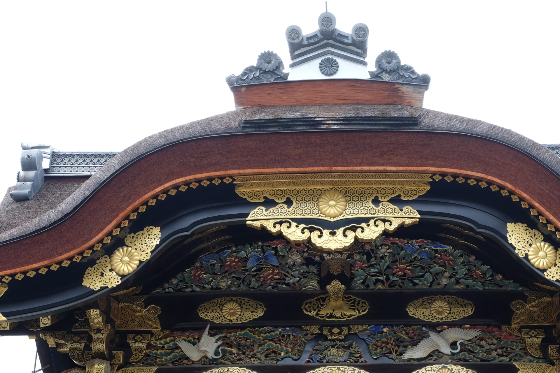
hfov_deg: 35.5
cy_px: 238
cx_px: 329
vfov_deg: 24.1
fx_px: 871
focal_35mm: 56
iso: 400
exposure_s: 1/30
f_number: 11
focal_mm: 27.7
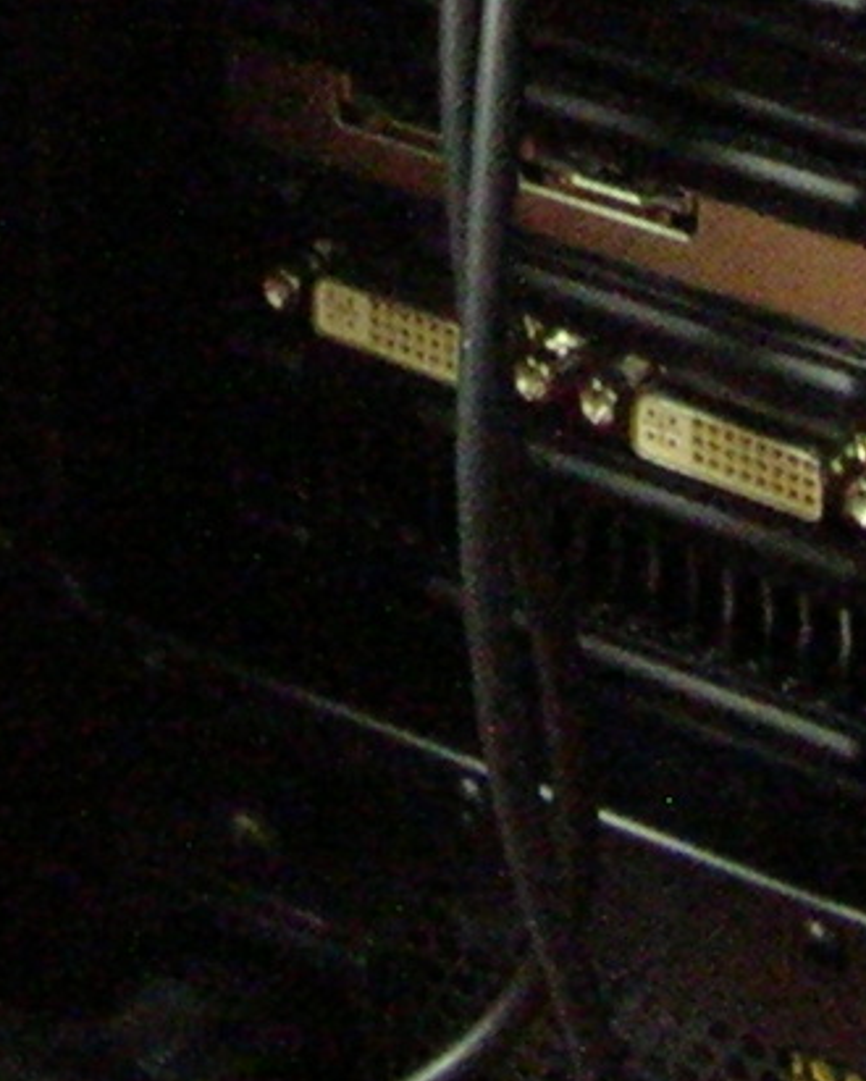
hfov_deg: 7.9
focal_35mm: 195
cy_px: -929
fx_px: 6243
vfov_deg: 9.4
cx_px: 480
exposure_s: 1/2.7
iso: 300
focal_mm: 6
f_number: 2.7
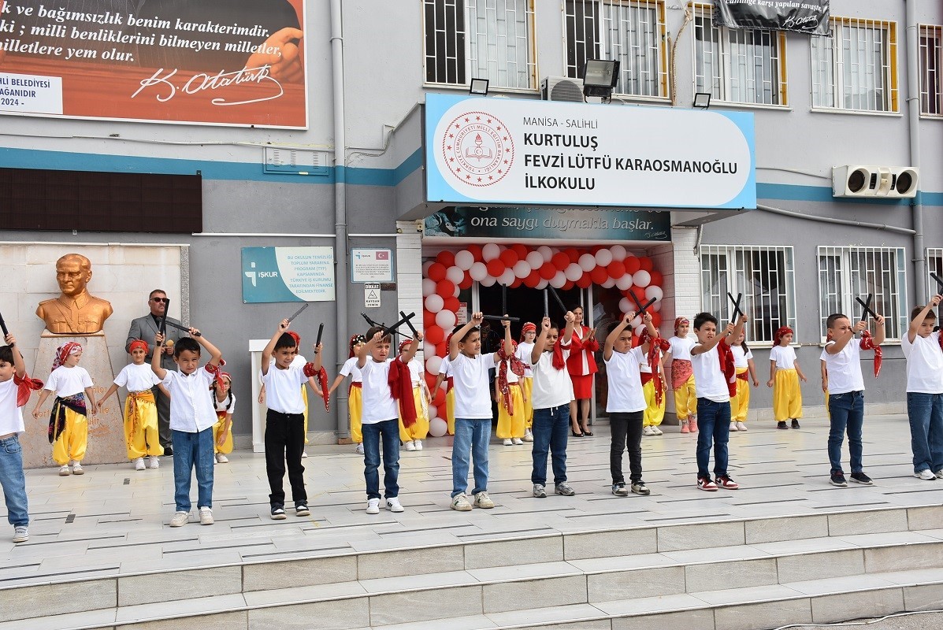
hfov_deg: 53.1
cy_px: 315
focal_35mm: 36
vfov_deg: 36.9
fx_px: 944
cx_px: 472
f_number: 8
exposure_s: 1/500
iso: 180
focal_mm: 24
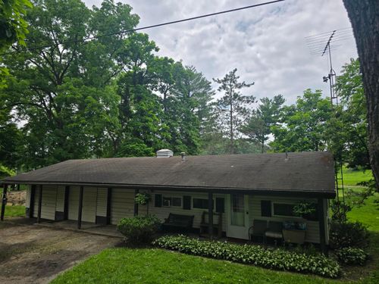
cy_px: 142
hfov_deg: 73.9
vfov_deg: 58.9
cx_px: 190
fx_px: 252
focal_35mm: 23
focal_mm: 6.3
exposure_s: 1/1078
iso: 12
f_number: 1.7
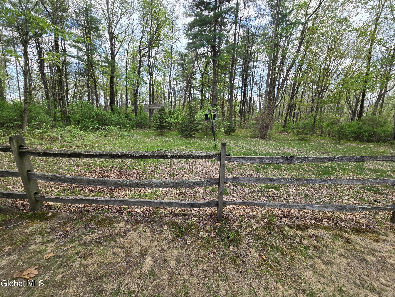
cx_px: 198
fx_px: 148
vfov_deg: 89.9
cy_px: 148
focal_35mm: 13
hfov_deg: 106.2
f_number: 2.2
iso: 50
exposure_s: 1/539
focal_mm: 2.2
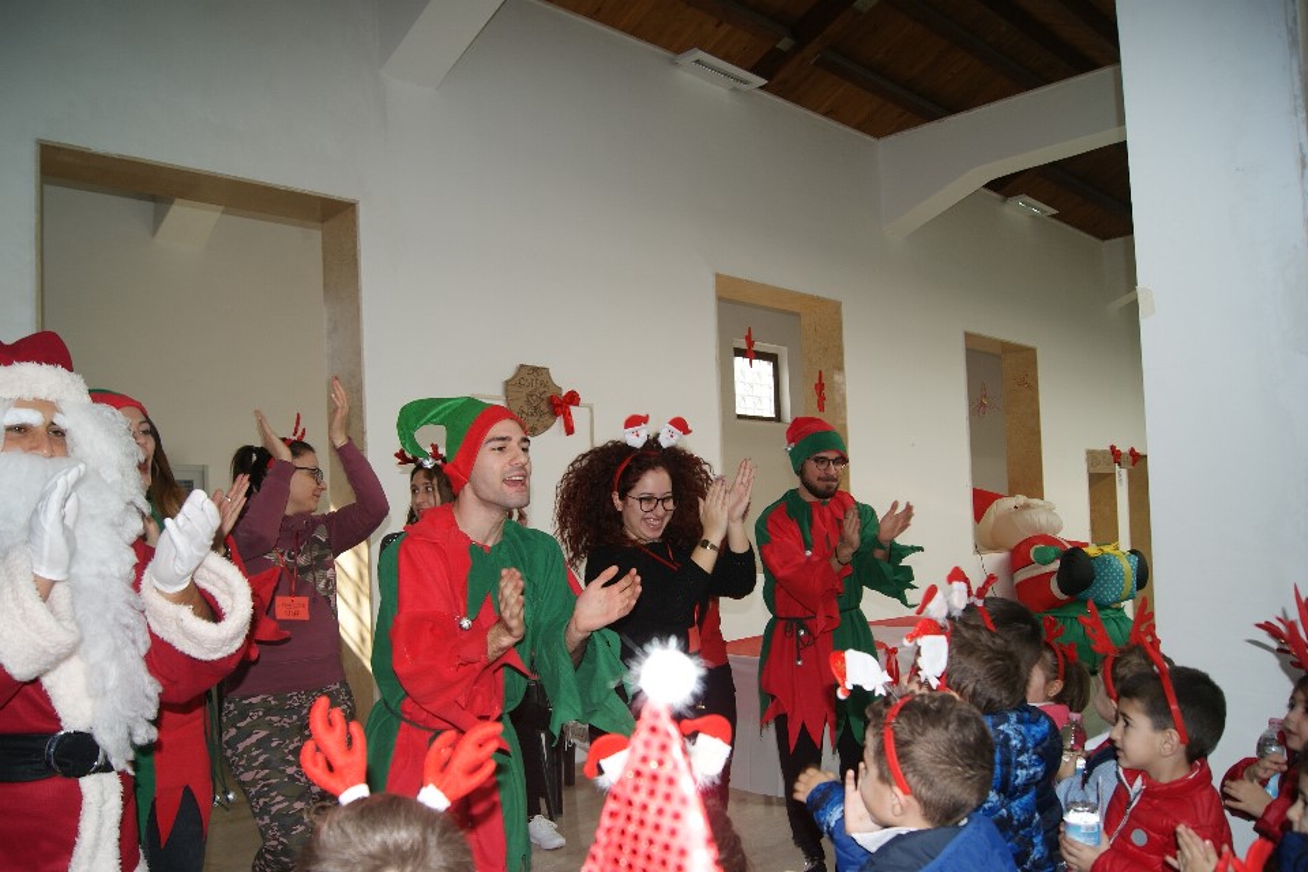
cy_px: 436
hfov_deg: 67.4
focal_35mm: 27
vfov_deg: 47.9
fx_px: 981
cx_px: 654
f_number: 4
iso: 125
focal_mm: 18
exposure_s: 1/160
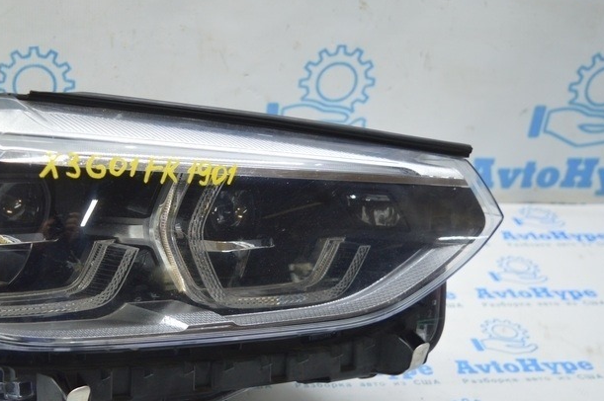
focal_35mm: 58
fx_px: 969
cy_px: 232
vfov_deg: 23.4
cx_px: 102
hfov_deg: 33.4
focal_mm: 23
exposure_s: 1/40
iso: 400
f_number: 3.8
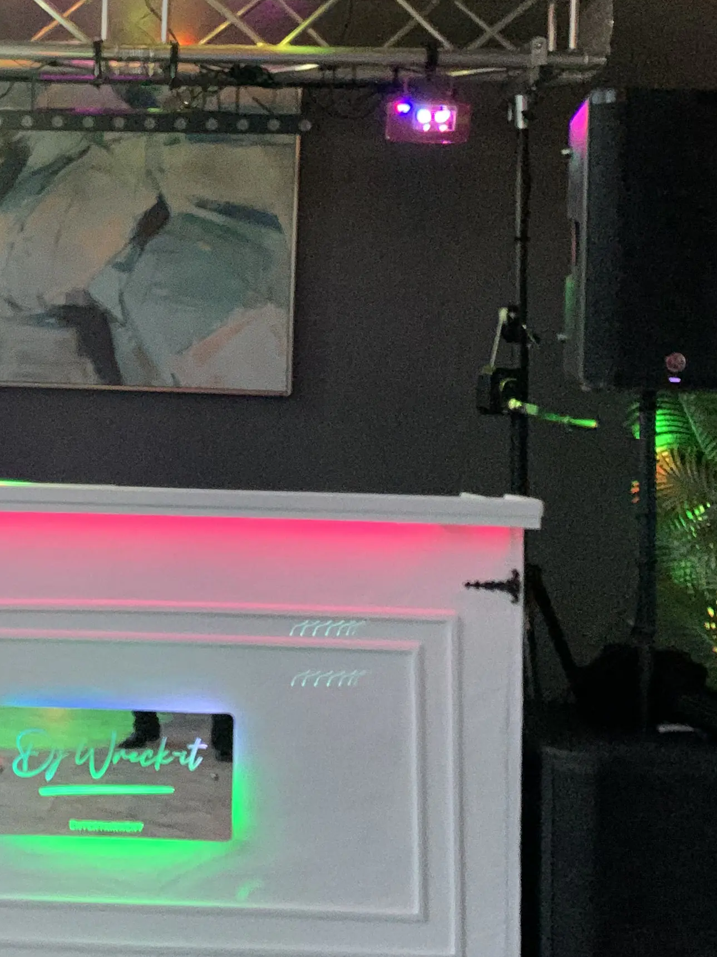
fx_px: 1685
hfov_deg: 23.5
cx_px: 102
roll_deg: -1.2
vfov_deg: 31.6
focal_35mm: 61
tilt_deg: +4.1
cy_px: 367
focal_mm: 4.25
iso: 640
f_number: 1.8
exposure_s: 1/30
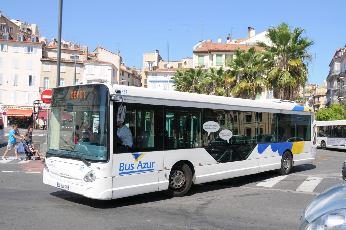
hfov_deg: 53.2
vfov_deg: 36.8
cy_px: 115
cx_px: 173
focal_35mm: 36
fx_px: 346
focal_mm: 24
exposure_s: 1/400
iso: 200
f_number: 10
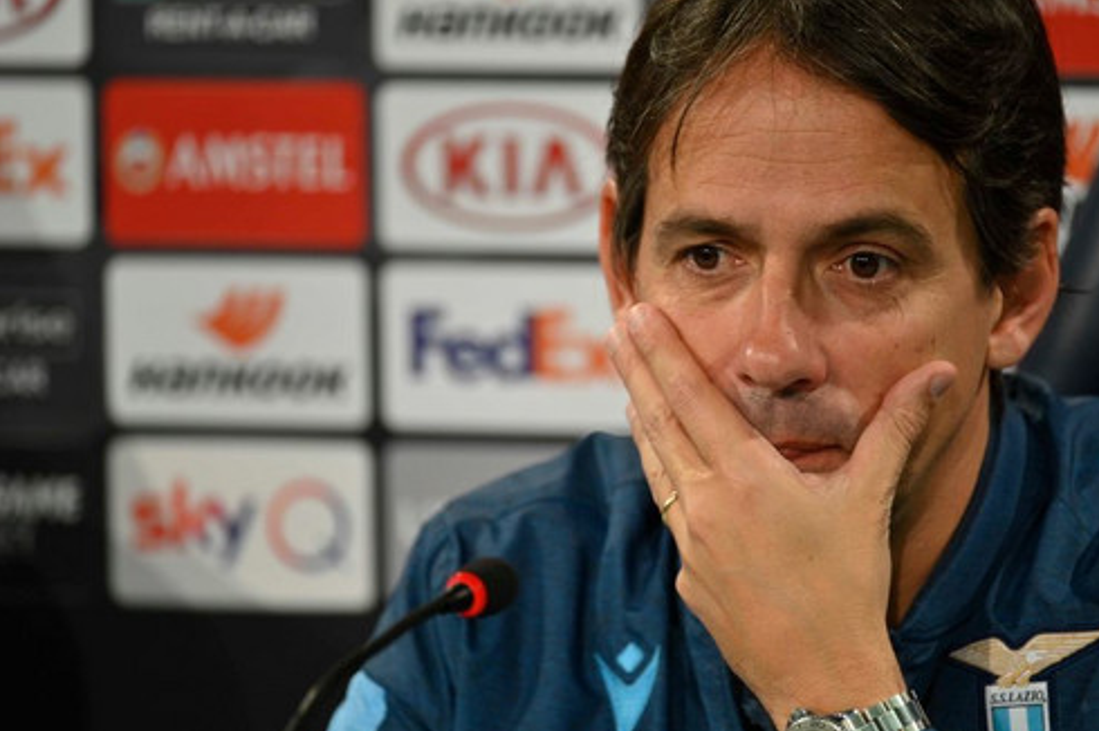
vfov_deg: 2.8
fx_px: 14948
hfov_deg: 4.2
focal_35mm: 490
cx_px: 653
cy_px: 351
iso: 500
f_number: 4.5
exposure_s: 1/125
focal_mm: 400
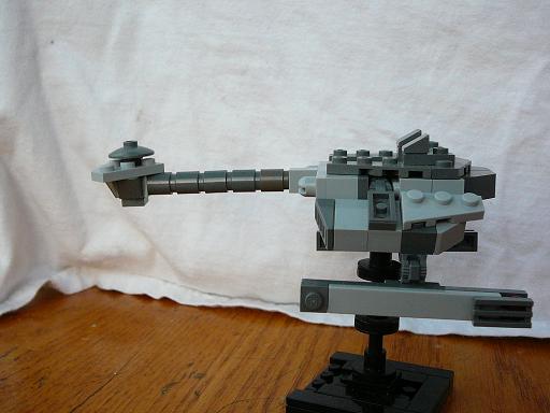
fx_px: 683
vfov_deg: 33.6
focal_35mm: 43
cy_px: 206
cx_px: 275
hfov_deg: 43.9
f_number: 3.2
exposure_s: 1/15
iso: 200
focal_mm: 6.4
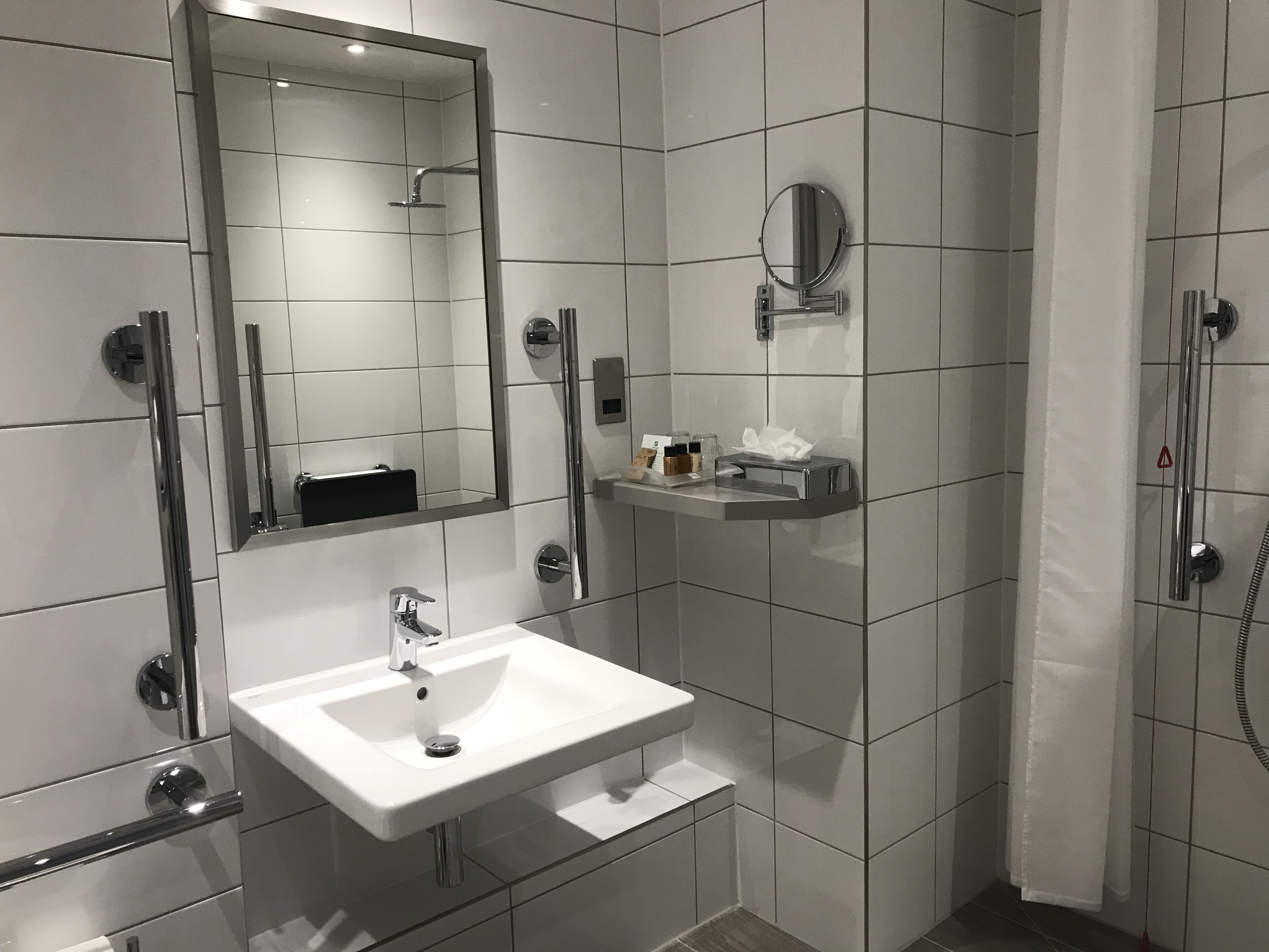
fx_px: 1026
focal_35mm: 28
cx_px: 634
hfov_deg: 63.4
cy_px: 476
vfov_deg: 49.7
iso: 32
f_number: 1.8
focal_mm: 3.99
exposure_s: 1/33
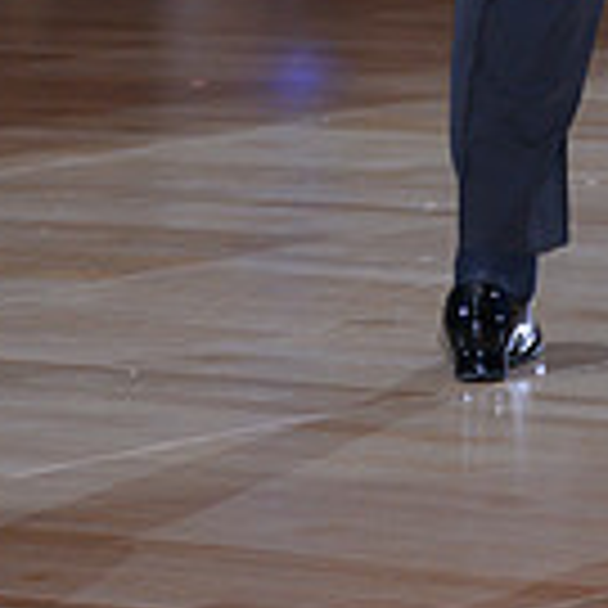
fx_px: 8704
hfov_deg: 4.0
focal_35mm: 438
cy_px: -635
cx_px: 660
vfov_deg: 4.0
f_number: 4.5
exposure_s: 1/250
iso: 1250
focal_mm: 120
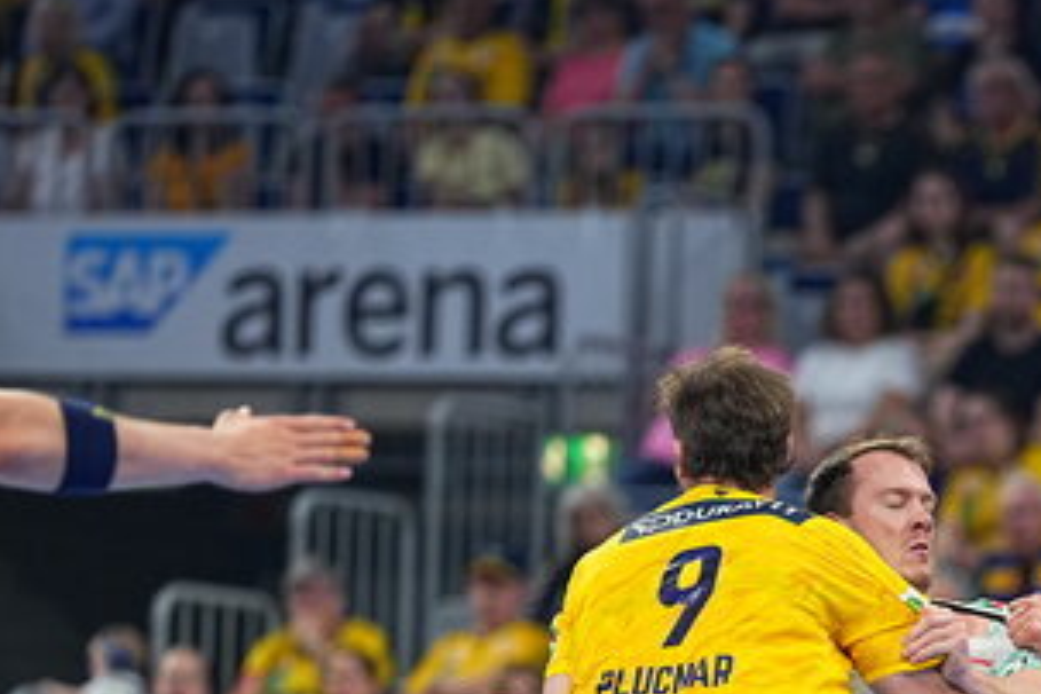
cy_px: 850
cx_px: 1148
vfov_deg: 3.9
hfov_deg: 5.8
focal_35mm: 356
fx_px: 10294
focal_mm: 135
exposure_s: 1/1600
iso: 1000
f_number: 1.8
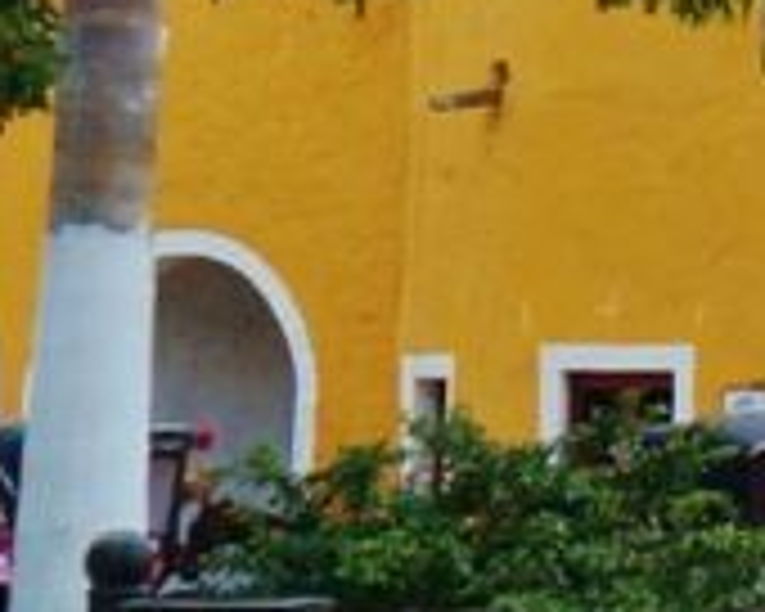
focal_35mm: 436
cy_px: -590
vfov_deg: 3.5
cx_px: 3078
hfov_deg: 4.1
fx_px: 9881
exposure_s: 1/500
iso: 200
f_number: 8
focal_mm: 33
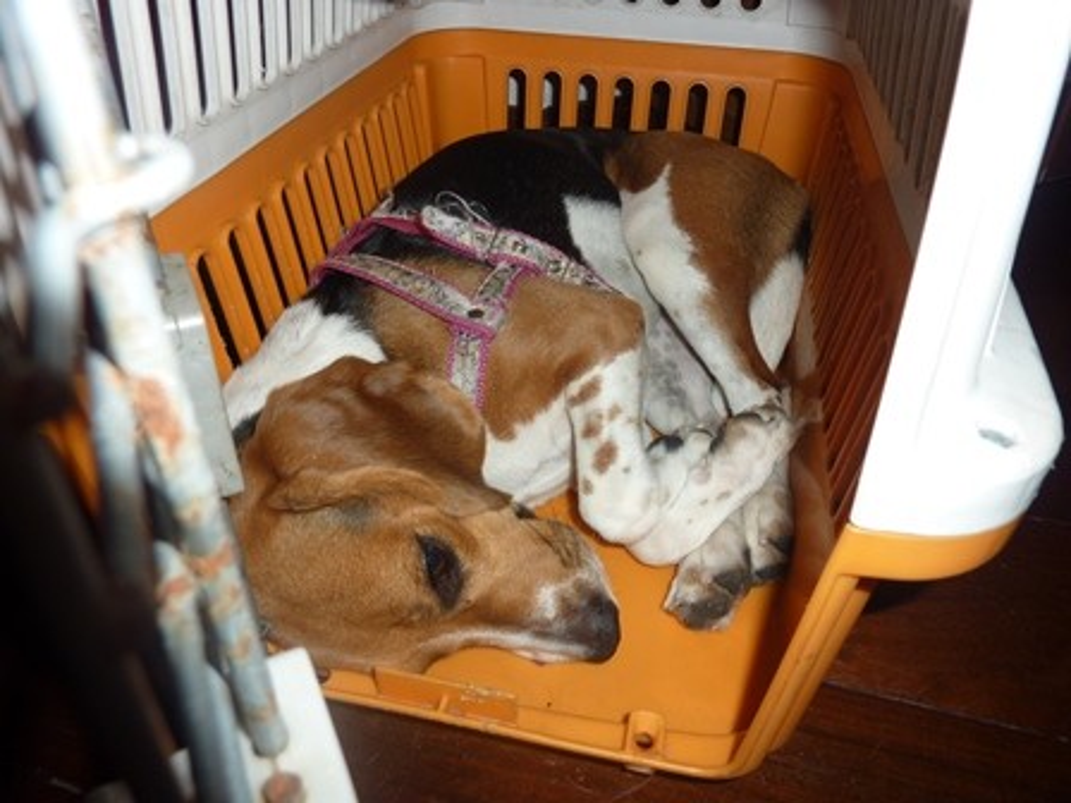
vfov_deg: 54.9
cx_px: 536
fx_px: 773
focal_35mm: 25
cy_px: 402
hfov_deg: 69.4
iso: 100
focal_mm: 4.1
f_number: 3.3
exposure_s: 1/125
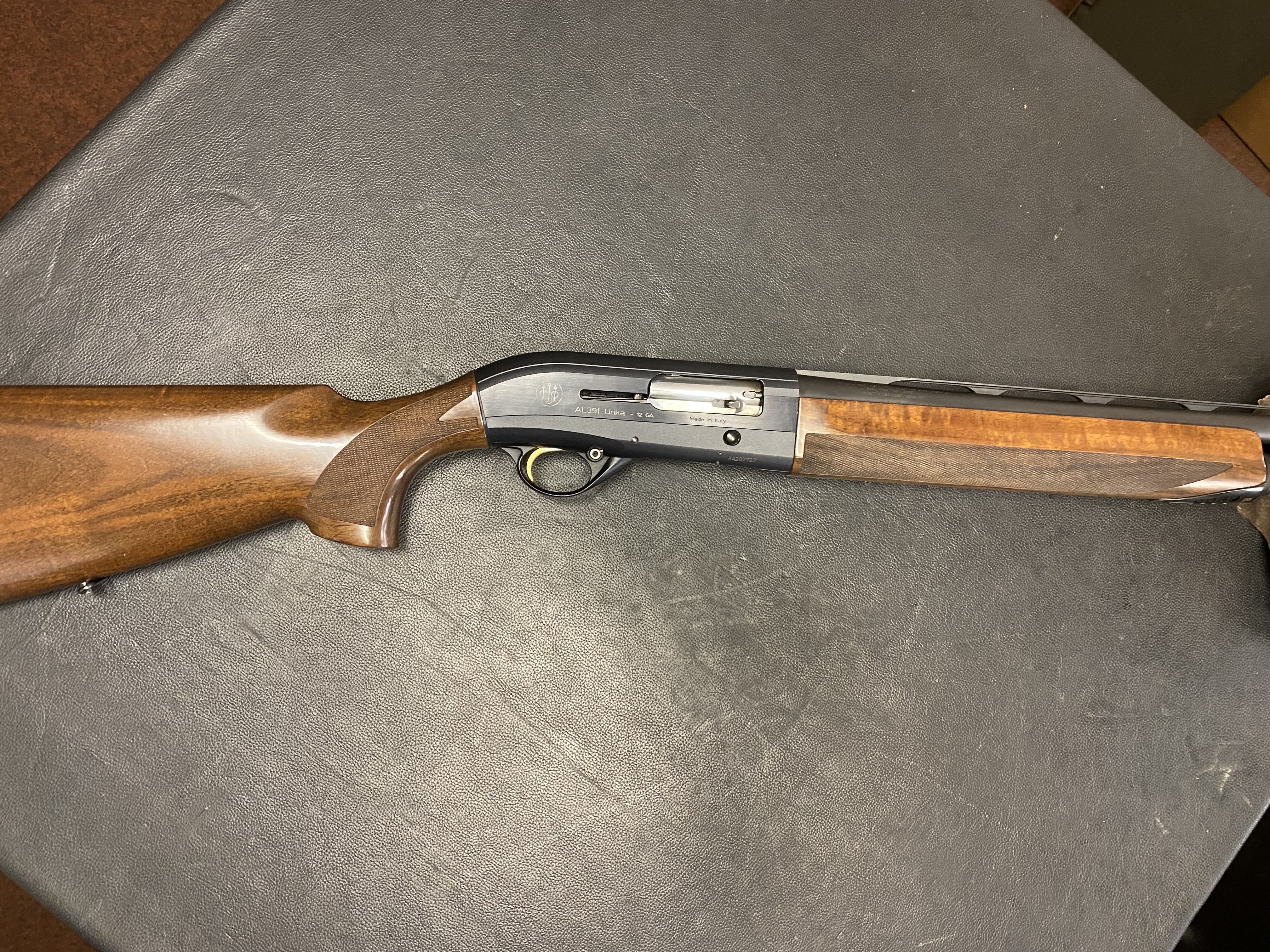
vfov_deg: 53.1
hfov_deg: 67.3
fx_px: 954
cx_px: 635
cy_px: 476
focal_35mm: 26
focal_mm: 4.25
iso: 400
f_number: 1.8
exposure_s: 1/33
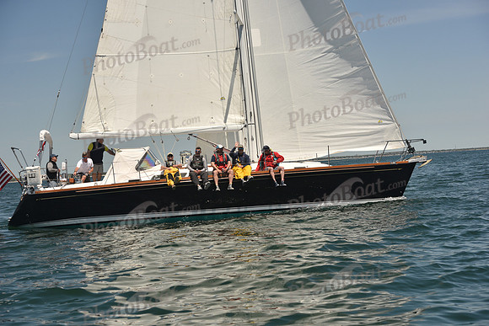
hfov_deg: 28.8
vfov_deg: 19.5
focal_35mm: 70
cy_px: 163
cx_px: 244
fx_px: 951
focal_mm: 70
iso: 250
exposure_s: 1/800
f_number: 7.1
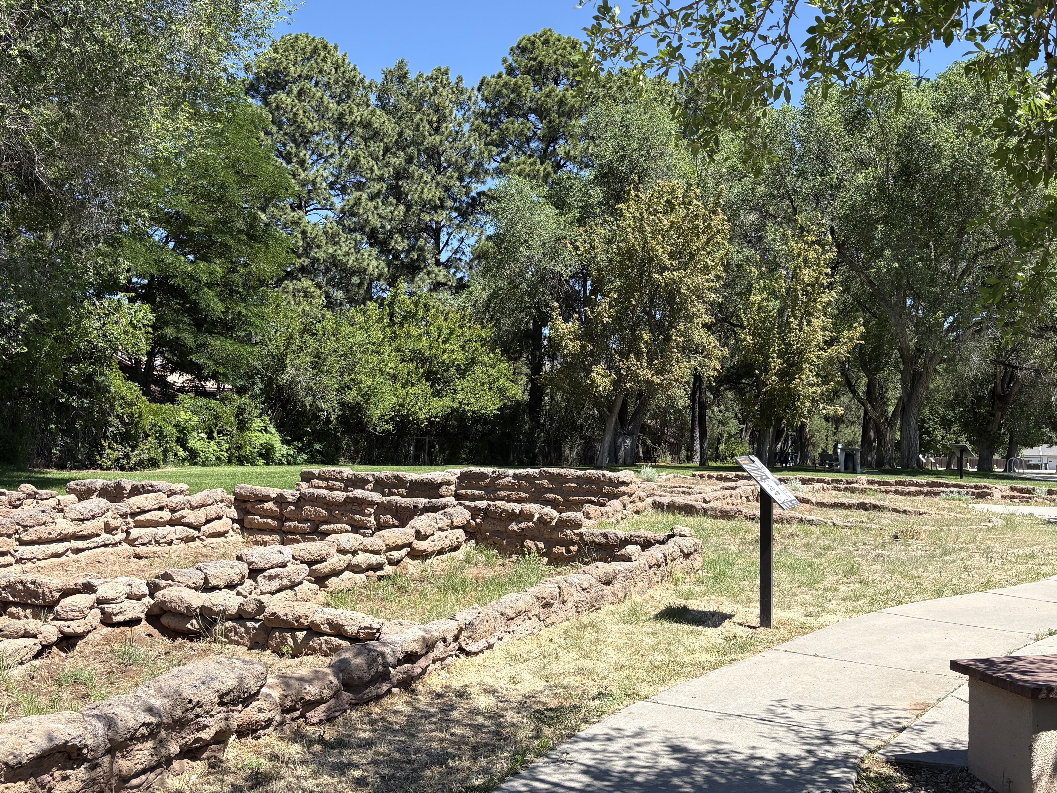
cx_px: 581
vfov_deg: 38.7
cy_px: 410
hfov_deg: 50.1
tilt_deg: +1.2
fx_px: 1130
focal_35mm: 37
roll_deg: +0.0
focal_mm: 5.96
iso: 50
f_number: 1.6
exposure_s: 1/1953
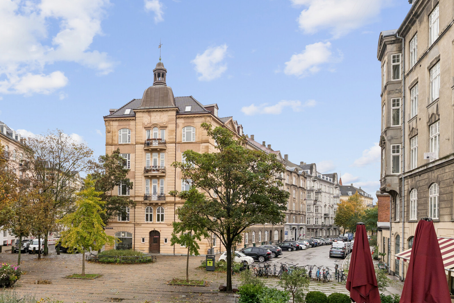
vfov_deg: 44.9
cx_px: 141
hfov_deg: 62.8
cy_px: 215
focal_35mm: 28
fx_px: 357
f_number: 7.1
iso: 400
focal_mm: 12.8
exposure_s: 1/250
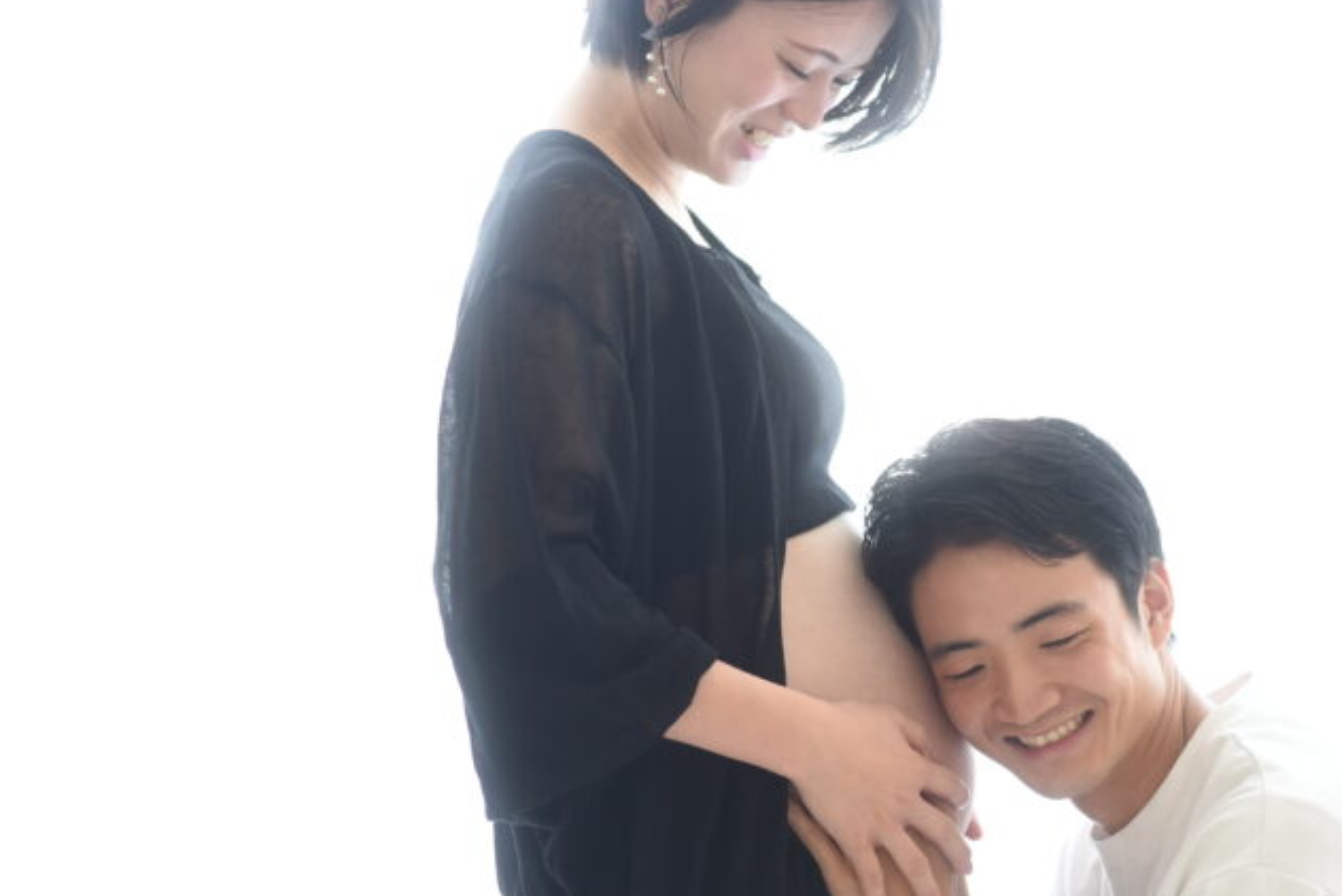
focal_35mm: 81
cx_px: 1011
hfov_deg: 24.8
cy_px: 496
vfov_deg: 16.9
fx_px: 3021
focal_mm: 50
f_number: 2.8
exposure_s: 1/160
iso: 800
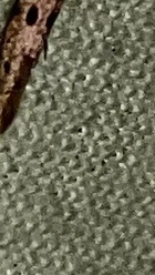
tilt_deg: -66.7
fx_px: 532
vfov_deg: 27.9
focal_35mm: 73
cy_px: 29
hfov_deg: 16.5
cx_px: 47
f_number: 1.6
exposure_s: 1/82
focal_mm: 5.1
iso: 32
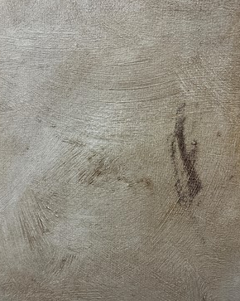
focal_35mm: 28
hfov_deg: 51.5
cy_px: 150
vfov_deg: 62.2
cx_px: 118
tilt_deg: -20.9
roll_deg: -0.3
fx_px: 249
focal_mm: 5.1
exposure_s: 1/100
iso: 125
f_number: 1.6
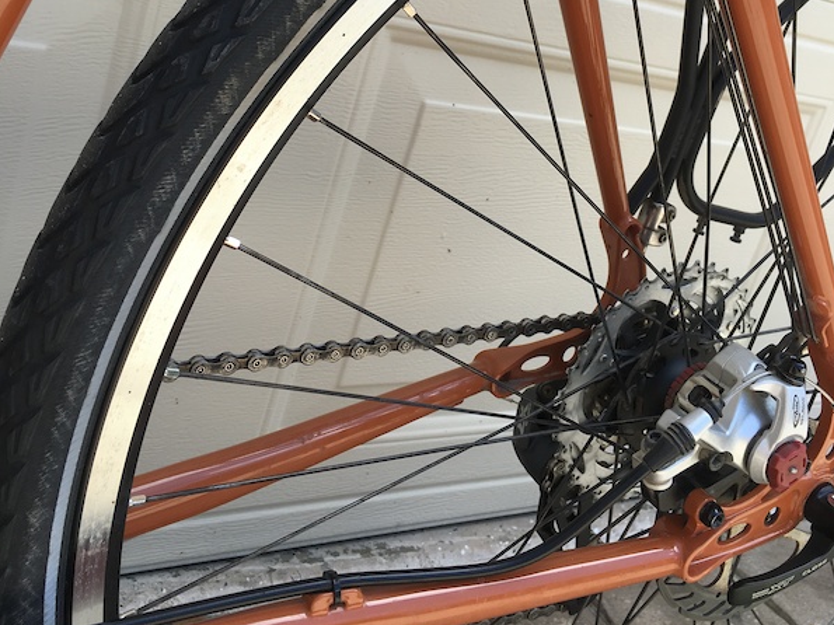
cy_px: 123
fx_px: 939
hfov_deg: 47.9
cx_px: 419
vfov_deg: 35.6
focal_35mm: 39
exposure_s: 1/463
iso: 25
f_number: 2.2
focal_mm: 4.15
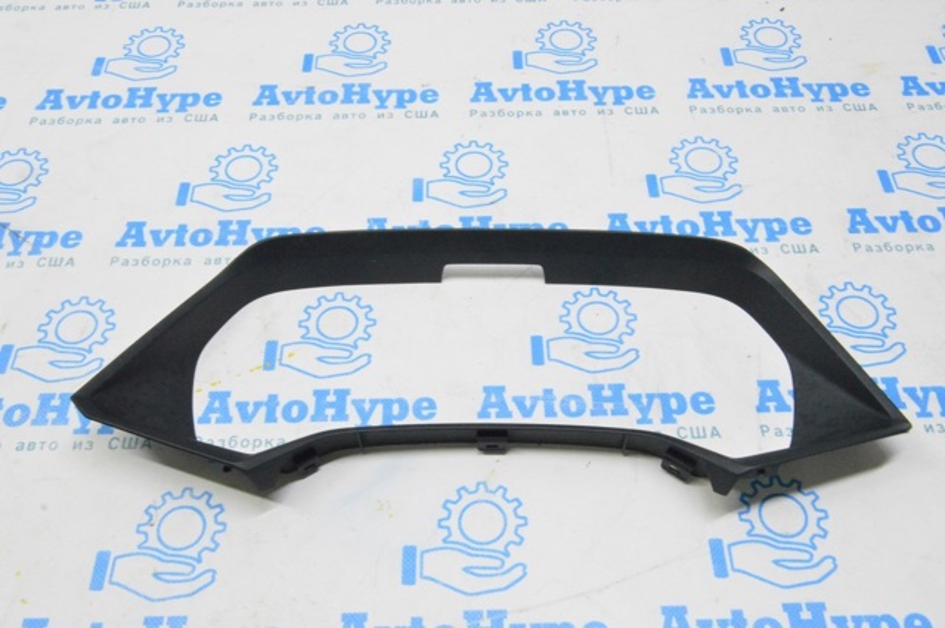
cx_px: 472
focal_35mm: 36
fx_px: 944
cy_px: 314
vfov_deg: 36.8
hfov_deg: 53.2
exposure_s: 1/20
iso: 6400
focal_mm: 24
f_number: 20
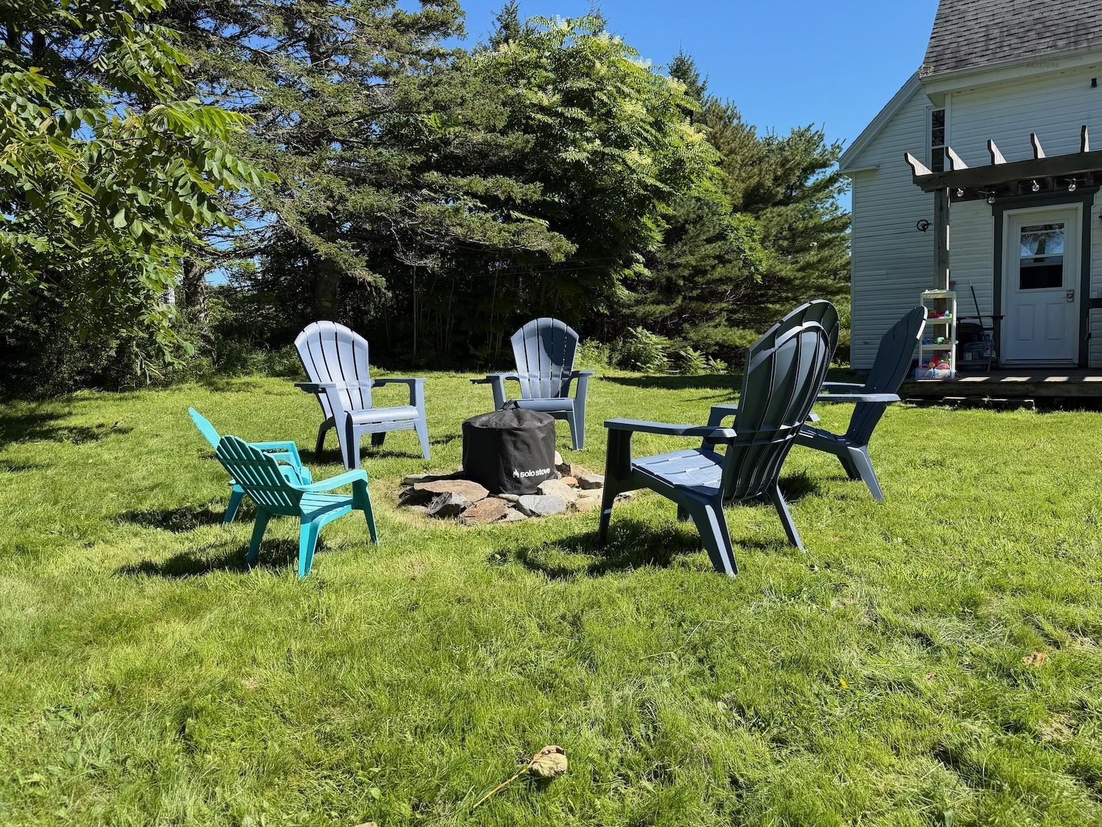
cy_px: 414
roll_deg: +2.7
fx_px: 764
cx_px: 551
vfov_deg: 56.8
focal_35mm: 24
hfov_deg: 71.6
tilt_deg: -4.8
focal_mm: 6.76
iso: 80
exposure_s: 1/2299
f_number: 1.78
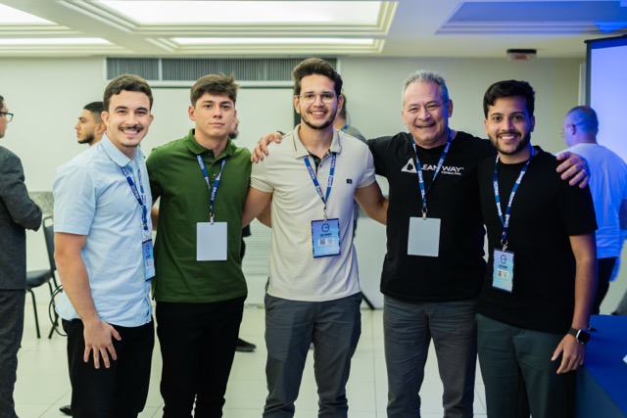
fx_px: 871
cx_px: 314
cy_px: 209
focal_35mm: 50
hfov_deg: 39.6
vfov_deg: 27.0
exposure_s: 1/50
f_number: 1.8
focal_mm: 50
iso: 125
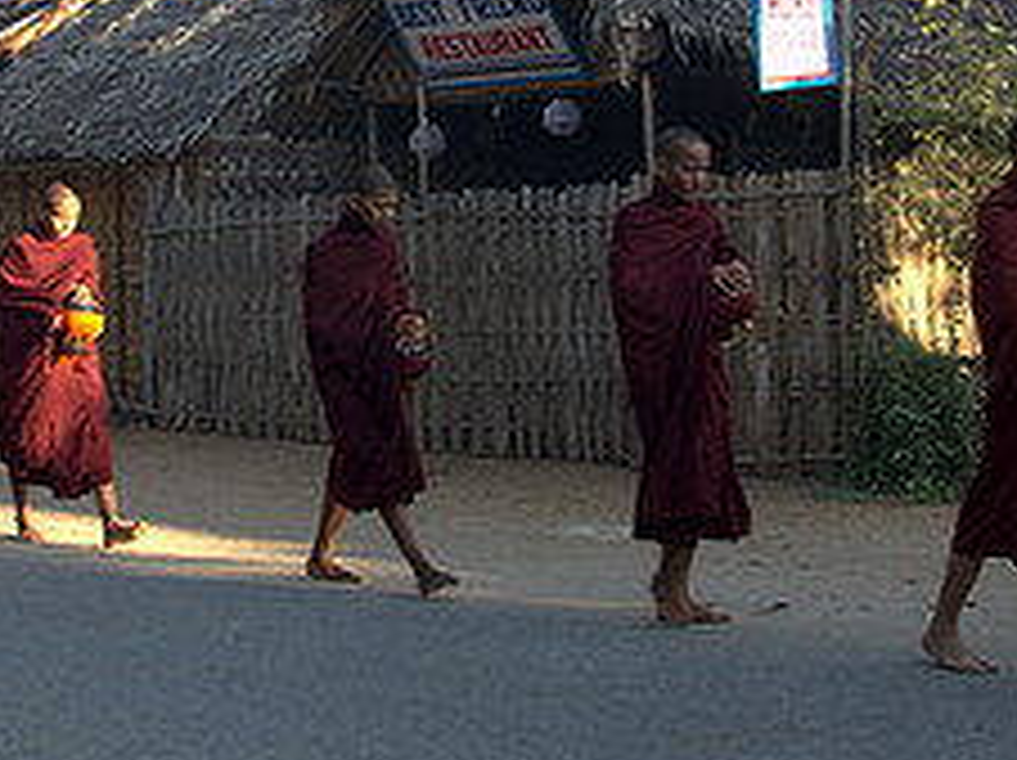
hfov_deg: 26.0
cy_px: 76
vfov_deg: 19.5
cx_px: 248
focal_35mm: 74
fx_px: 2172
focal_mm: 20
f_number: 5.6
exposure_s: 1/125
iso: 320
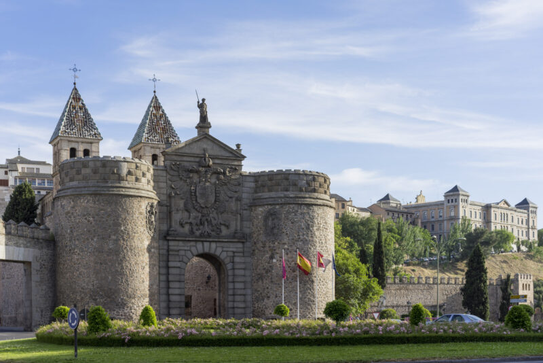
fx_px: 830
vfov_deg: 24.6
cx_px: 272
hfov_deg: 36.2
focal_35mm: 55
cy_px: 182
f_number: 8
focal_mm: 55
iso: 100
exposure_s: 1/250
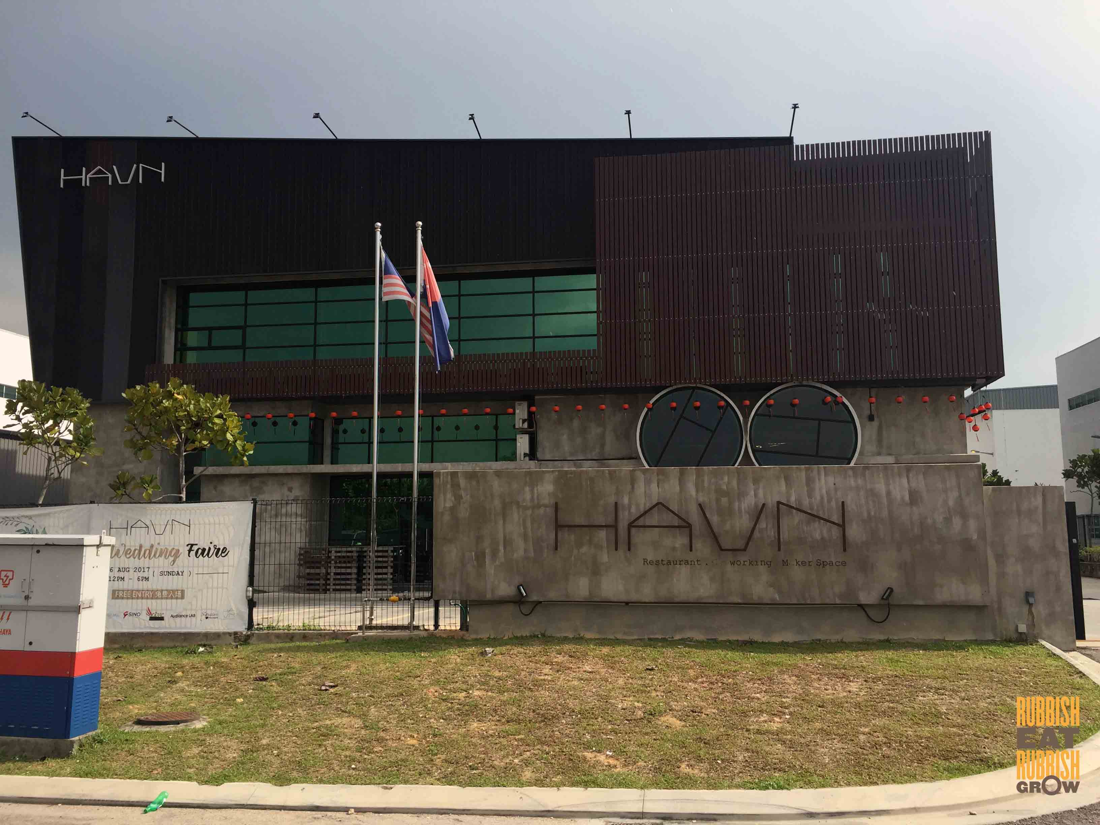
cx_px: 550
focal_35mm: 29
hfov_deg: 61.7
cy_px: 412
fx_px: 922
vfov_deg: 48.2
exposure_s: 1/1319
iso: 32
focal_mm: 4.15
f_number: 2.2
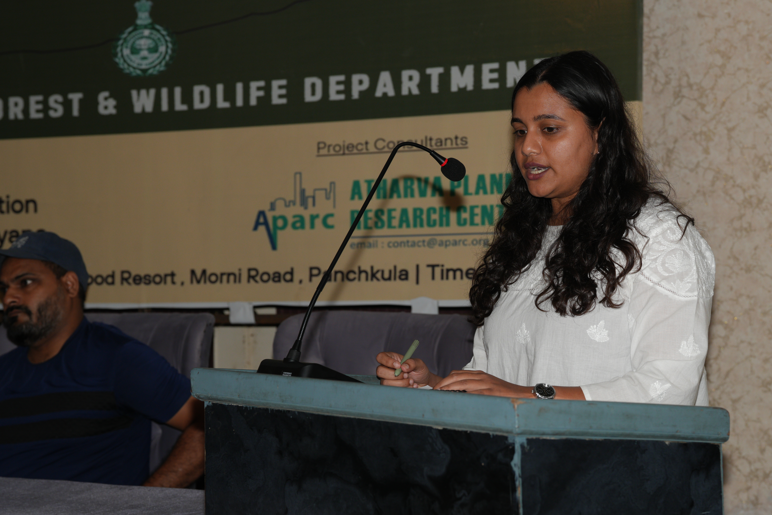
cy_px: 258
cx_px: 386
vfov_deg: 13.3
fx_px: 2209
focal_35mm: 103
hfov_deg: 19.8
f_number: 7.1
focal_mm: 103
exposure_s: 1/160
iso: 640
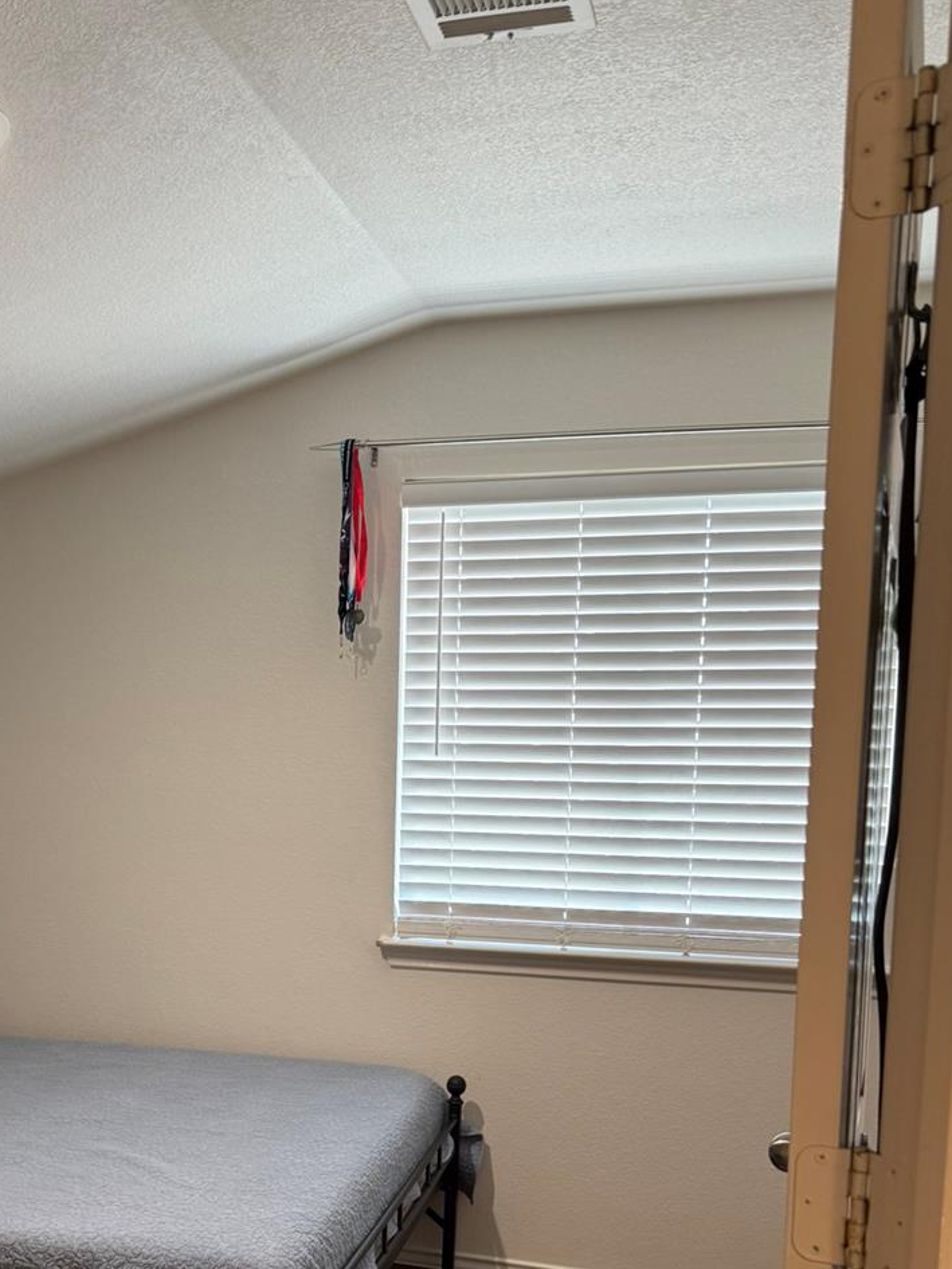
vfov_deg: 46.6
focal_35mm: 39
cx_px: 294
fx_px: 1430
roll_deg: -1.0
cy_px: 905
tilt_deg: -7.2
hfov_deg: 36.3
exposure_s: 1/60
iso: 125
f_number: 1.78
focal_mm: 6.76
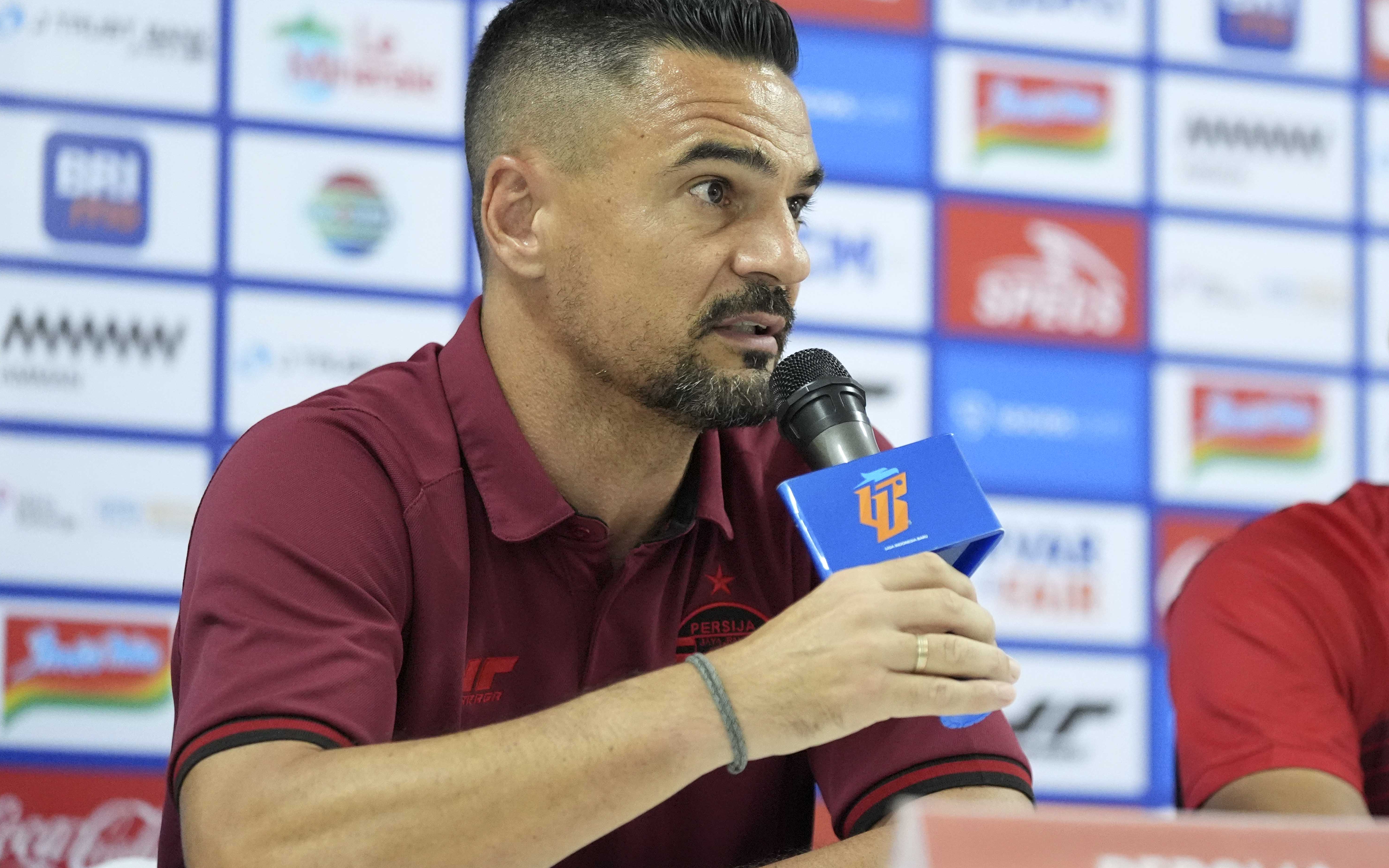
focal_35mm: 115
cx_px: 694
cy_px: 413
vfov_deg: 11.4
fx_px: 4353
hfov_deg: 18.1
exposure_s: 1/160
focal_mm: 112
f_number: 2.8
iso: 8000
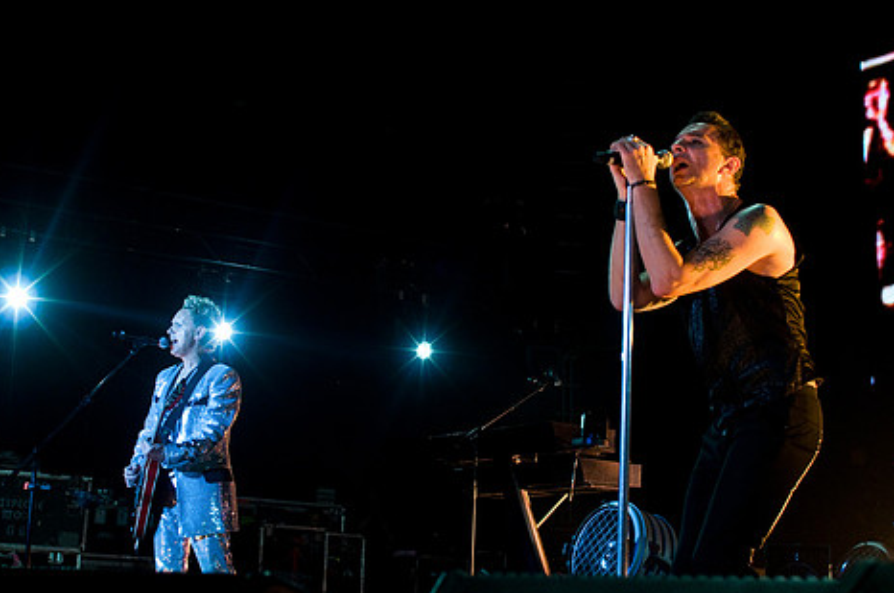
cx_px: 435
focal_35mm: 56
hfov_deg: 35.7
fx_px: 1388
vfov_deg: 24.1
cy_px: 300
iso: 800
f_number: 4
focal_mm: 30
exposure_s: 1/320
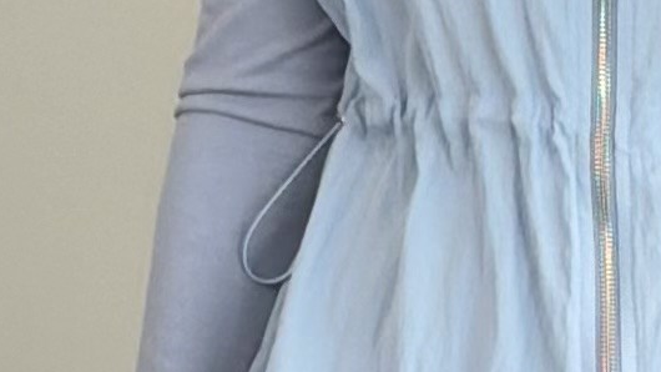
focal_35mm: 398
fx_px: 6975
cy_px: 297
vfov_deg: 3.1
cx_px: 681
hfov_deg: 5.4
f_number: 1.78
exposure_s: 1/305
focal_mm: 6.76
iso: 64
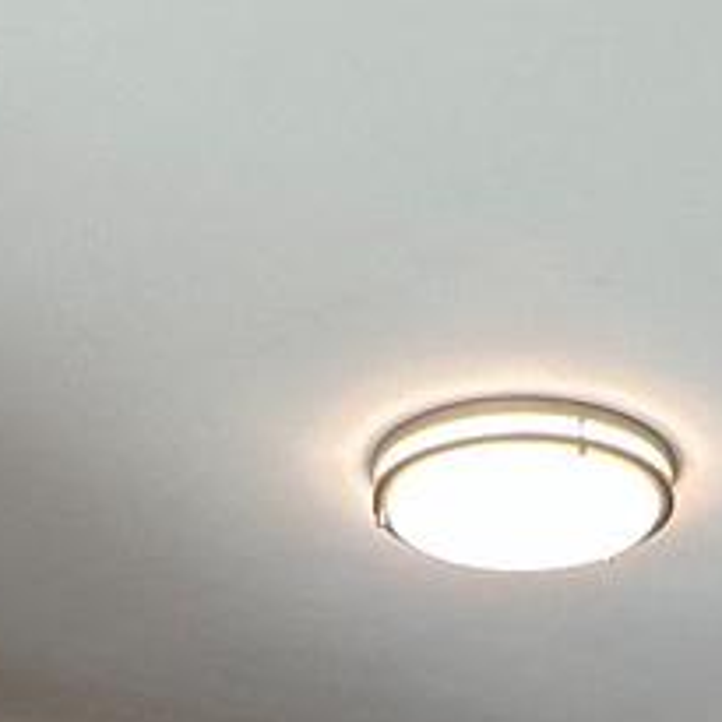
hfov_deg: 19.8
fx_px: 2053
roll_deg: +0.7
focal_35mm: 87
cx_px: 567
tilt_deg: -2.5
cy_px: 1472
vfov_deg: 15.6
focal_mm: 2.22
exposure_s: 1/120
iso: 100
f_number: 2.2
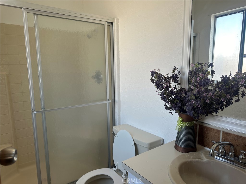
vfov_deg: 56.8
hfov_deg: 71.6
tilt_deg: -8.6
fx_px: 171
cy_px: 92
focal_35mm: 24
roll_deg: +0.2
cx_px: 123
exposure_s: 1/167
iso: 64
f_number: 1.78
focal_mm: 6.86
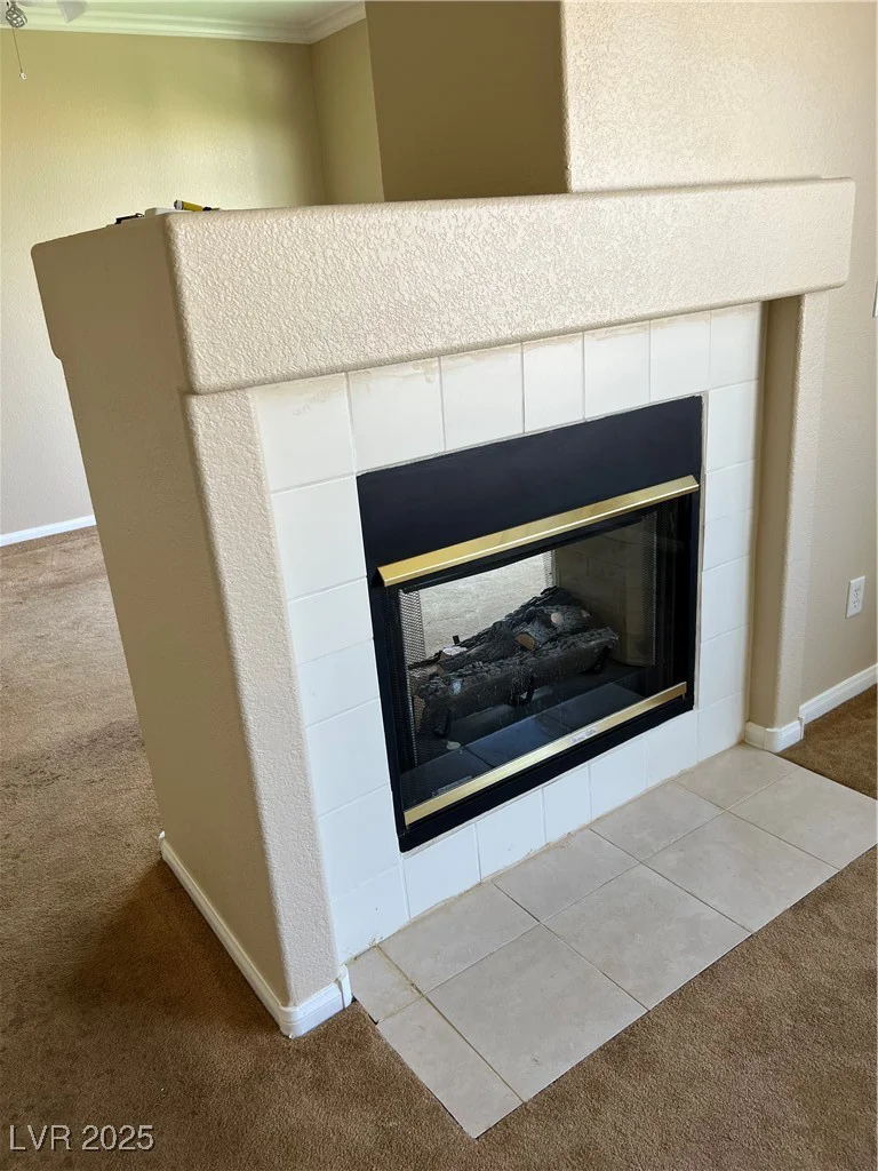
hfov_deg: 53.1
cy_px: 586
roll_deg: +6.5
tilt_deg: -18.8
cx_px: 439
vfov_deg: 67.3
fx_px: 879
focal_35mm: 26
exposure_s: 1/121
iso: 64
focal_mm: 5.7
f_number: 1.5
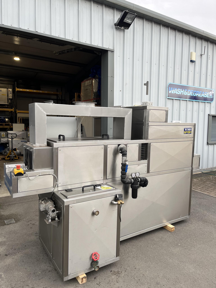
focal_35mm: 26
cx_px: 108
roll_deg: +0.2
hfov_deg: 53.1
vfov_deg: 67.3
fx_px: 216
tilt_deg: -4.0
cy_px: 144
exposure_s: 1/268
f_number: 1.6
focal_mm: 5.1
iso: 40
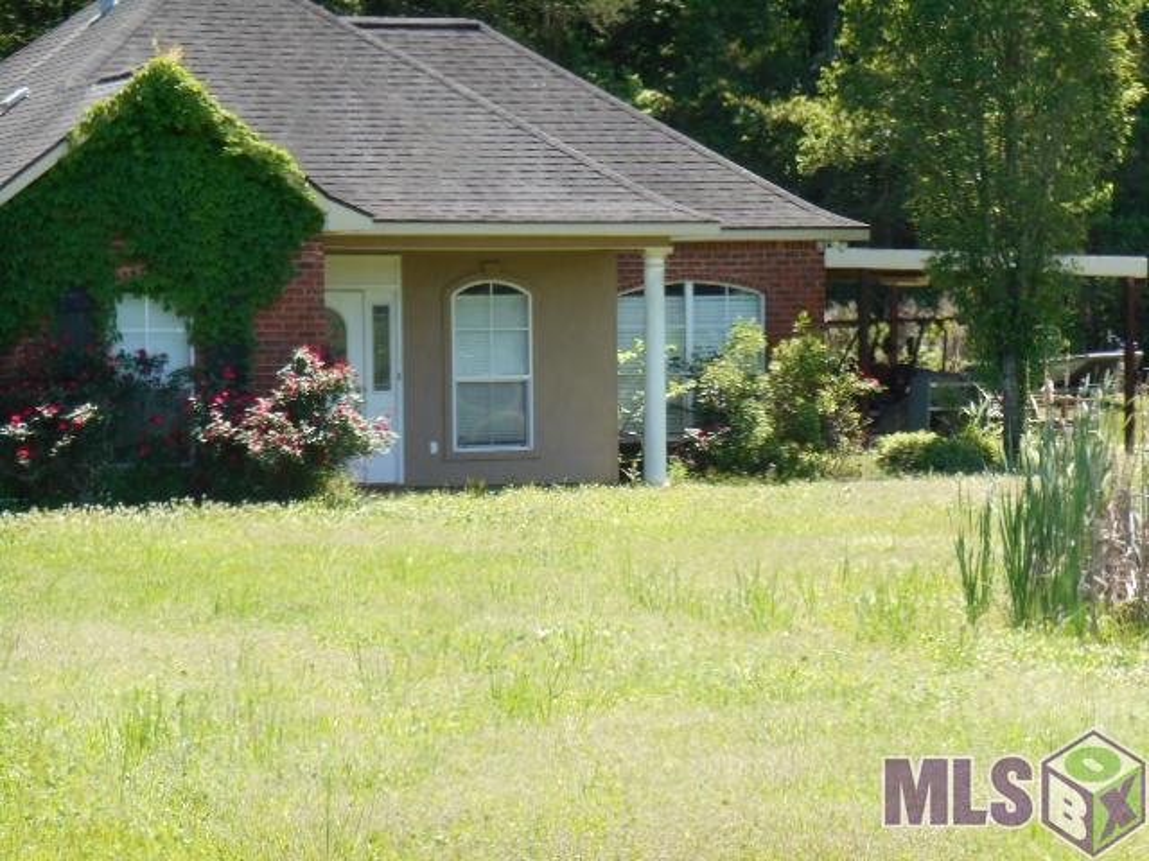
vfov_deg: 10.7
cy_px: 430
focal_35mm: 138
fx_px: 4581
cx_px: 574
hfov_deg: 14.3
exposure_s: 1/100
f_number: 5.7
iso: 80
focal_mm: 24.7
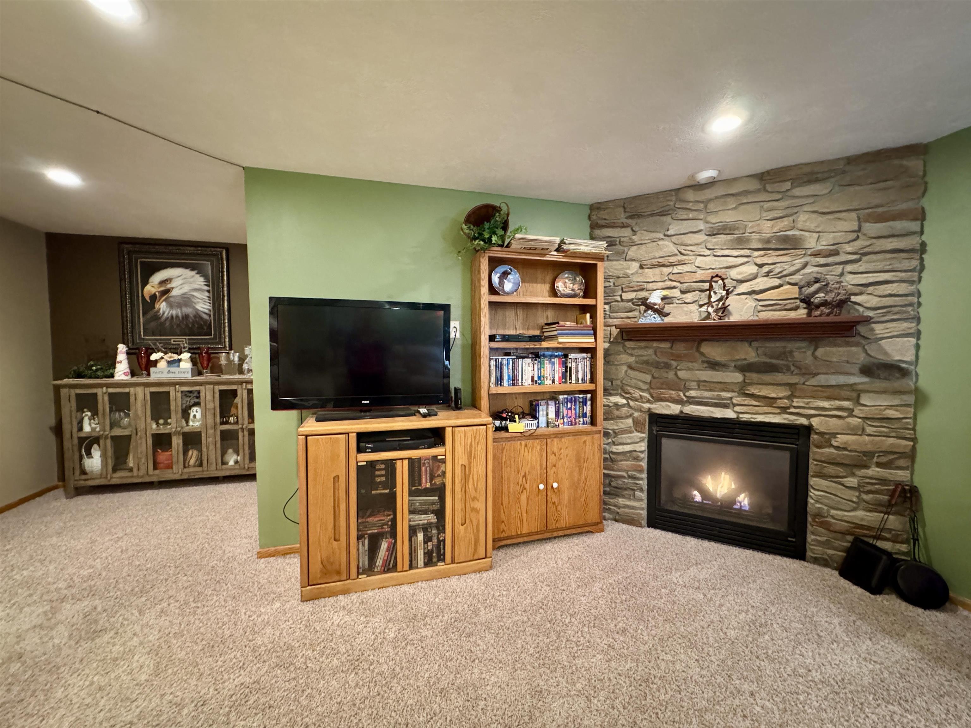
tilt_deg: -1.8
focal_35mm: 14
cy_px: 364
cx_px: 486
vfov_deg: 85.7
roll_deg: -0.4
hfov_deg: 102.1
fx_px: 393
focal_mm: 2.22
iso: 1250
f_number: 2.2
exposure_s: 1/40
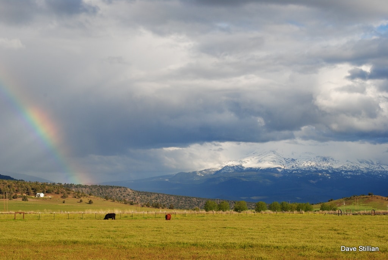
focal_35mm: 78
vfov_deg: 17.6
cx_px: 194
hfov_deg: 26.0
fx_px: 842
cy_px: 130
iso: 125
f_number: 10
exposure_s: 1/250
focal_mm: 52
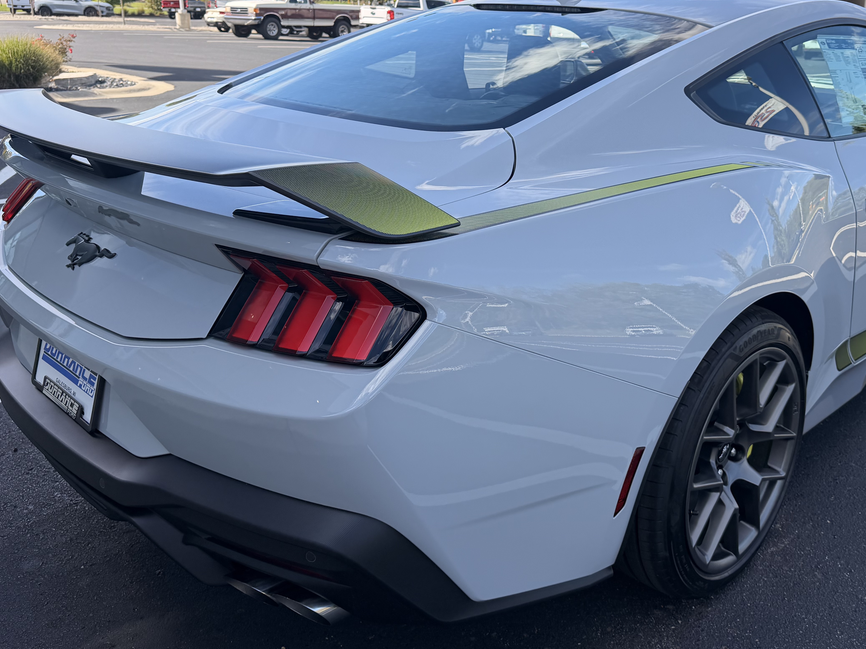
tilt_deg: -17.7
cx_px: 516
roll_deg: -2.1
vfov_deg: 42.8
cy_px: 261
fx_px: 826
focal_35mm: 33
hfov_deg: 55.0
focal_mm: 6.76
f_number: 1.78
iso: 100
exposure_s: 1/1949
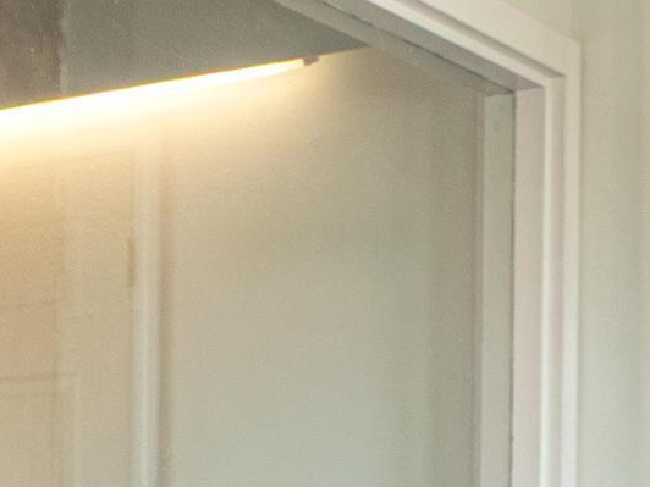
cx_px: -760
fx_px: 1953
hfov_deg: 14.6
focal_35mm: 104
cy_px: 624
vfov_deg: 13.7
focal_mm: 9
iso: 320
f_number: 4
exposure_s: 1/20
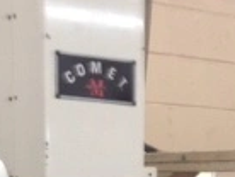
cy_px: 325
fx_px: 1102
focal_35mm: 162
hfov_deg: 12.1
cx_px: 199
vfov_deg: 8.8
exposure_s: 1/20
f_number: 2.4
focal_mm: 4.28
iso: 80
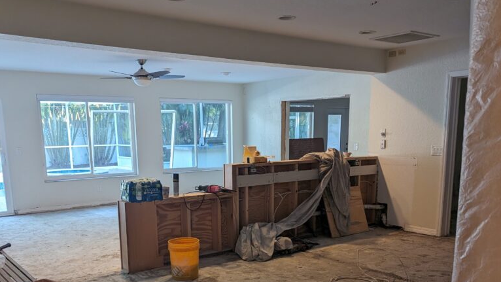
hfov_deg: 56.6
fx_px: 465
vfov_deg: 32.6
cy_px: 234
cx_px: 250
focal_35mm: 35
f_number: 1.68
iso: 260
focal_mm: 6.9
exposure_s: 1/133
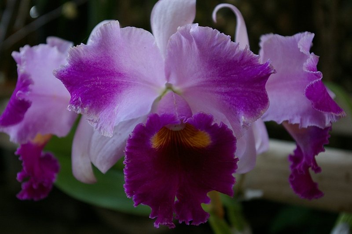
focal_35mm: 60
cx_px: 176
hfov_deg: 33.4
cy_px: 117
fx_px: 587
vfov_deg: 22.6
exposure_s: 1/40
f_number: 4.5
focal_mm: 40
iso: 400
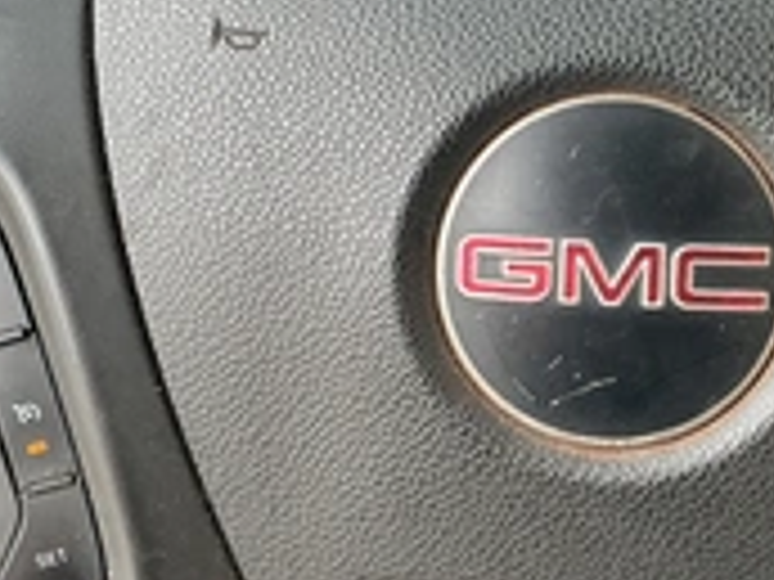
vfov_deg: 22.6
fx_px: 1453
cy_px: 238
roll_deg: -5.6
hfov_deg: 29.7
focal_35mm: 65
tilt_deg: -31.9
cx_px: 477
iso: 50
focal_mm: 3
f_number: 1.8
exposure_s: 1/122
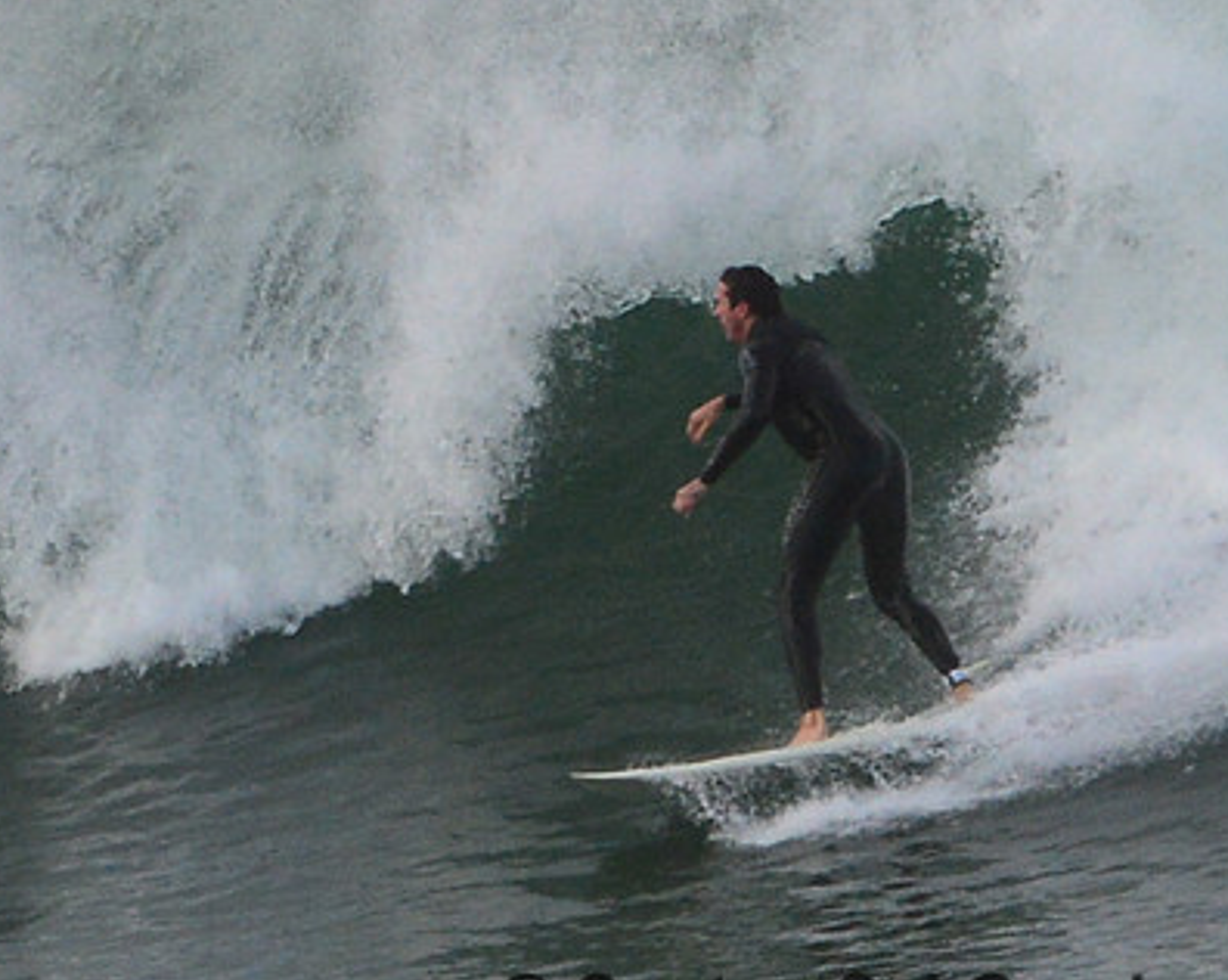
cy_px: 574
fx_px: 15504
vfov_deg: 3.6
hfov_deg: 4.5
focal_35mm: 427
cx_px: 459
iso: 1250
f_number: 13
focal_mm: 310
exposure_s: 1/800
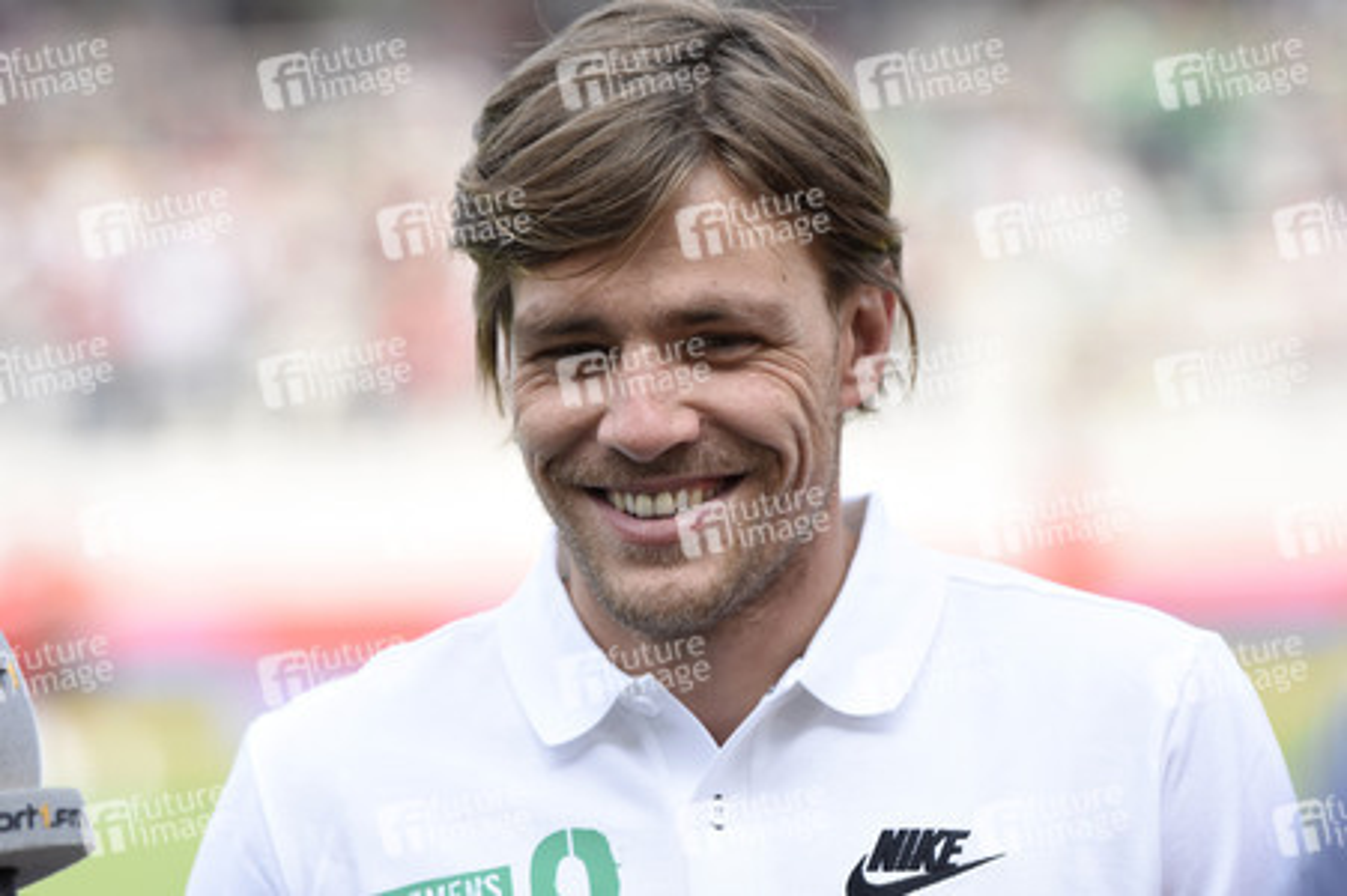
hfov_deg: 7.6
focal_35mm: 270
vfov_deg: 5.1
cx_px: 674
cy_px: 448
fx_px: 10095
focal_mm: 180
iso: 800
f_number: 3.5
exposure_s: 1/4000
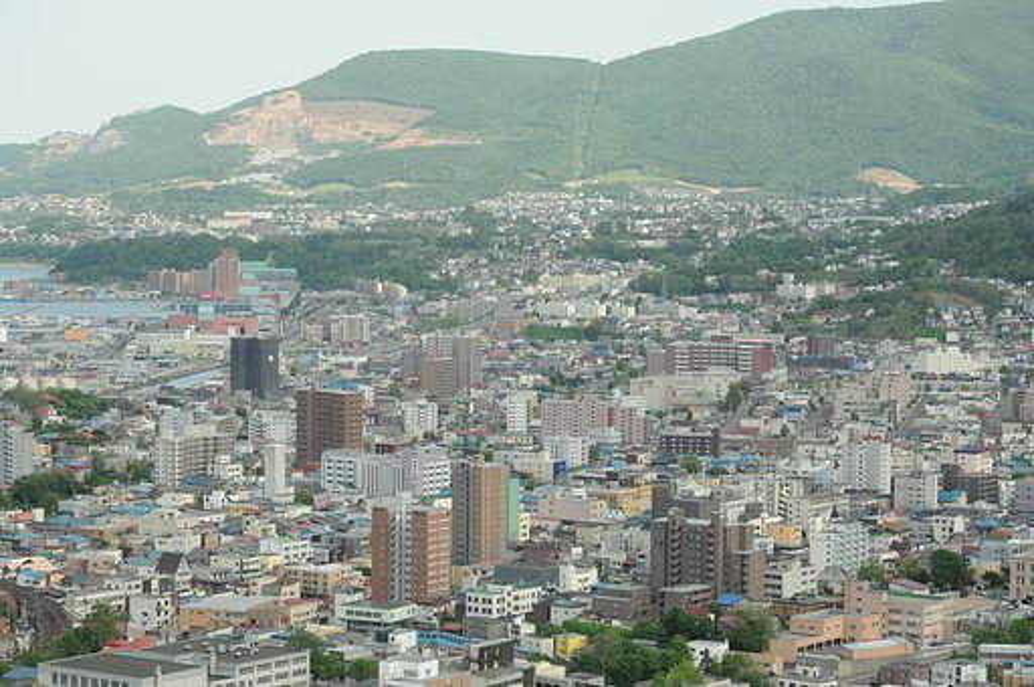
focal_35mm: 105
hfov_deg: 19.5
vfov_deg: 13.0
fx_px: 3012
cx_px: 517
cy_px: 344
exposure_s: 1/1000
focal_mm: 70
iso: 800
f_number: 8
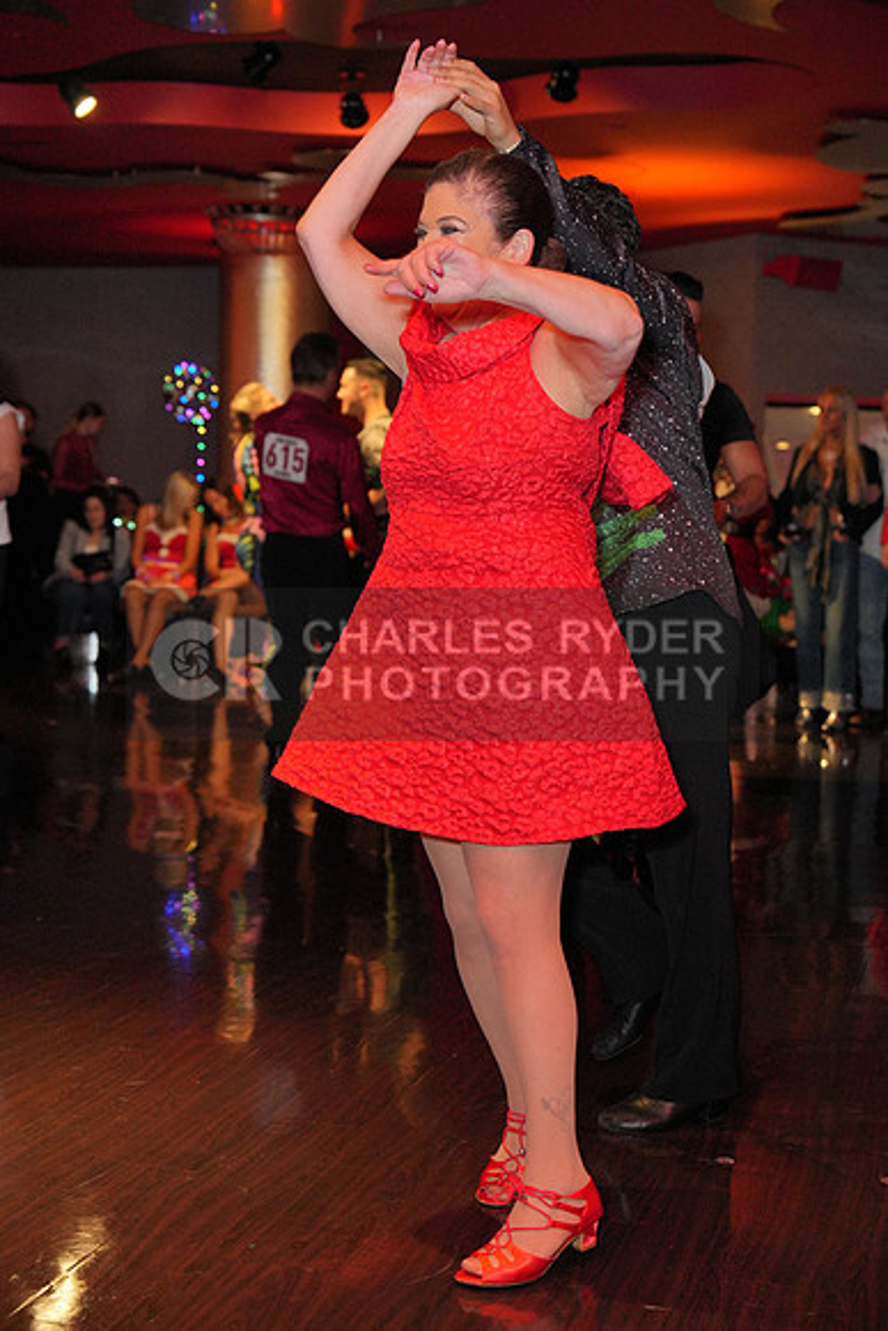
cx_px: 444
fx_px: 2034
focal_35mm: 55
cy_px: 666
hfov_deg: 24.6
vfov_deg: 36.2
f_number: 4
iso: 4000
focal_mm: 55
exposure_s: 1/200
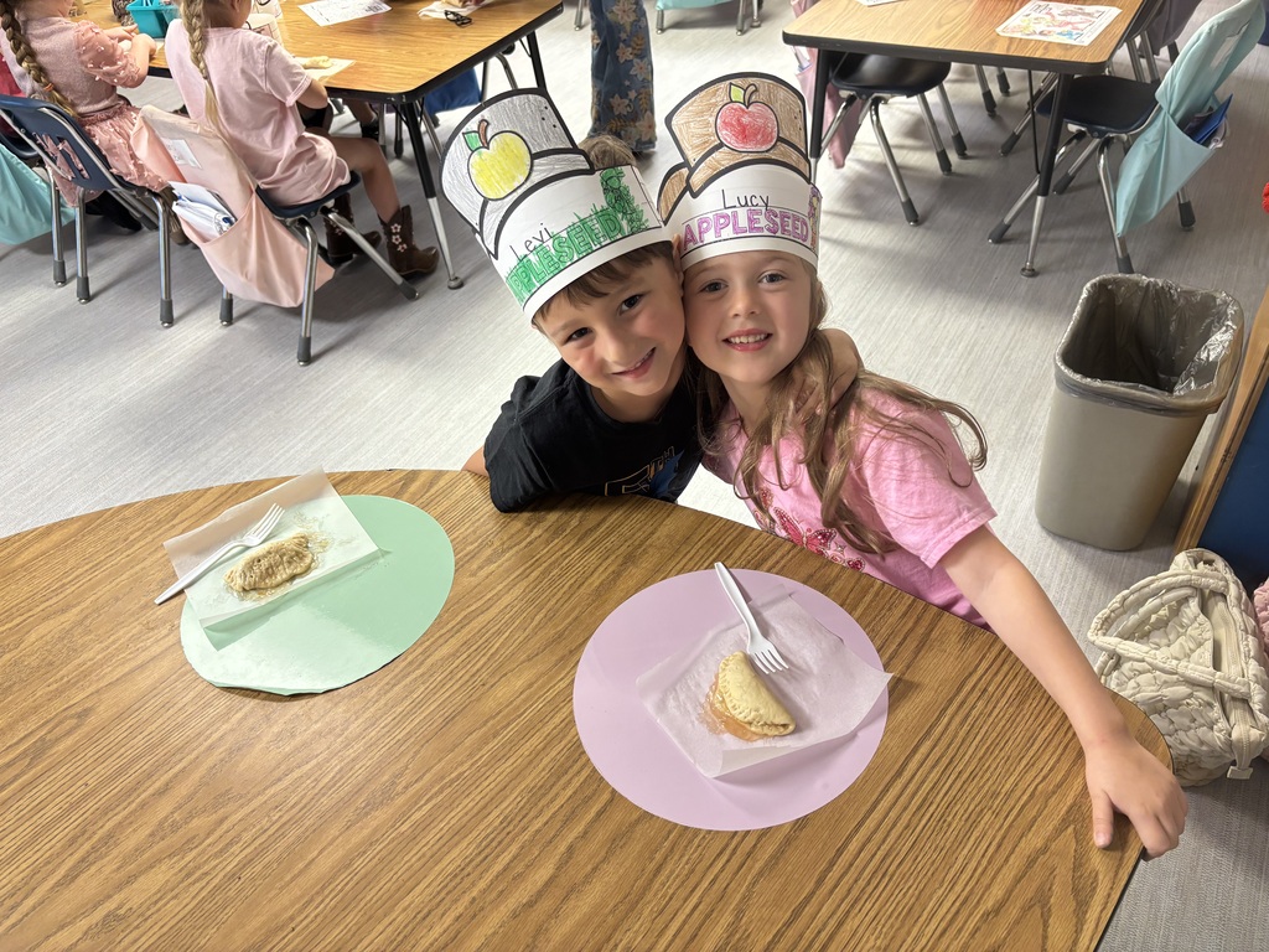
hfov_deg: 67.3
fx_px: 953
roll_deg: +6.9
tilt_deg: -41.3
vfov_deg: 53.1
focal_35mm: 26
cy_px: 476
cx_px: 634
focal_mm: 5.96
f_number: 1.6
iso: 160
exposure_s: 1/60
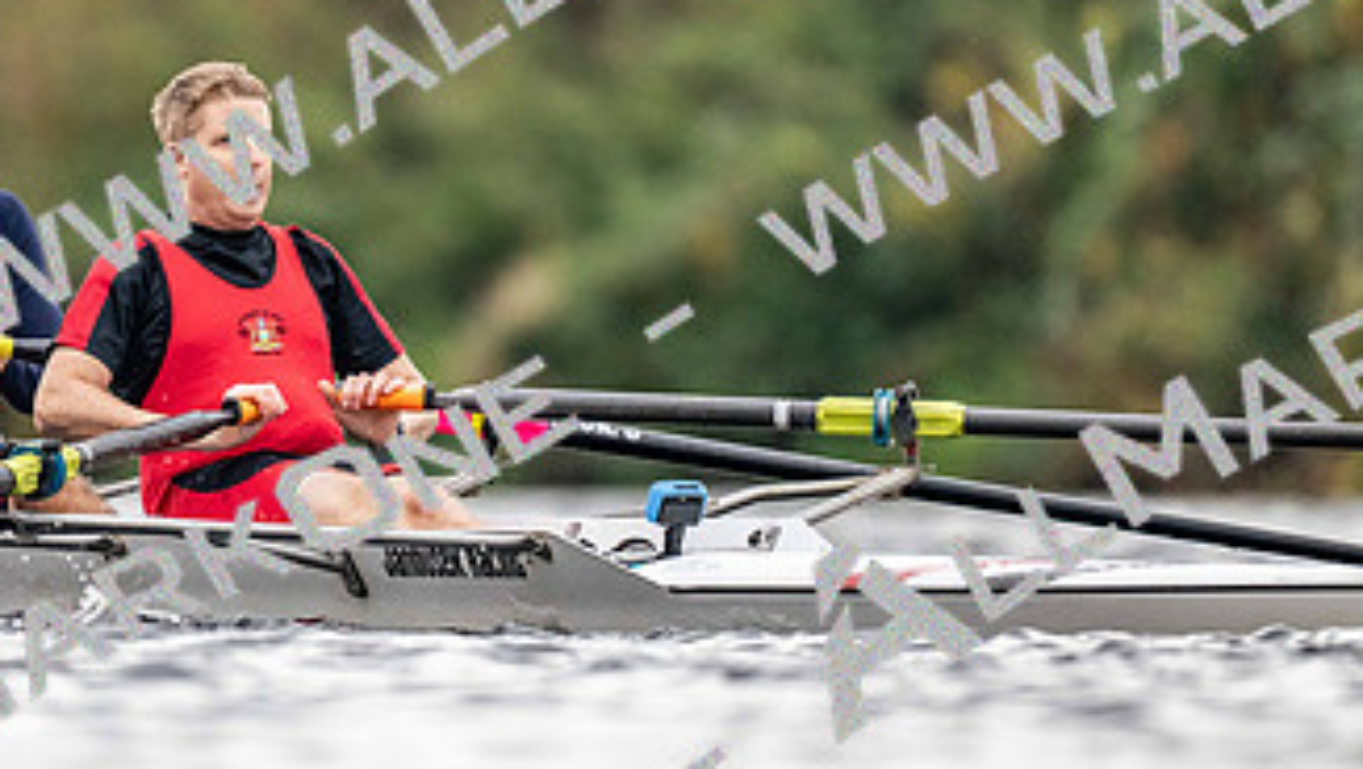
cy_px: 345
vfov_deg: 1.1
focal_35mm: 1117
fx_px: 40403
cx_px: 456
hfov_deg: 1.9
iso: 2500
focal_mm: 600
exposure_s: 1/2500
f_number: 4
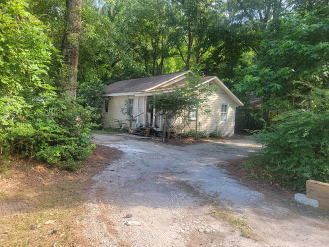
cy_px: 124
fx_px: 247
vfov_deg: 53.1
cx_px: 164
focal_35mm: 26
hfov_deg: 67.3
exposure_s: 1/222
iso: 40
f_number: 1.8
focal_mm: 5.4
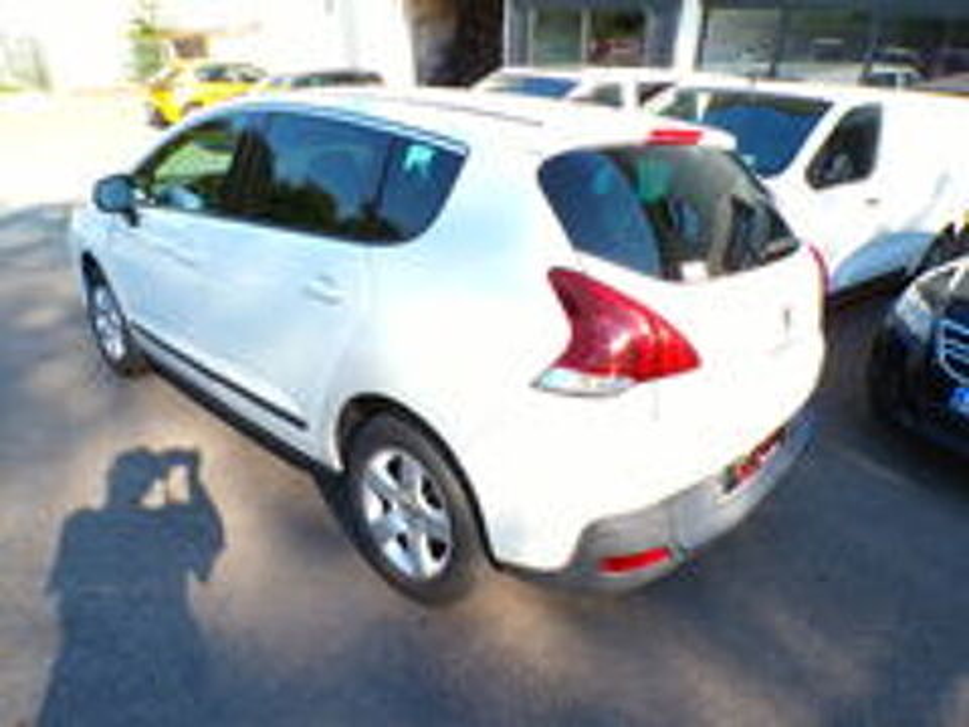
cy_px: 364
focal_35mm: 24
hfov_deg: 71.6
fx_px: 672
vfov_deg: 56.8
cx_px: 484
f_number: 7.7
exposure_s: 1/60
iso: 100
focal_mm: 4.3
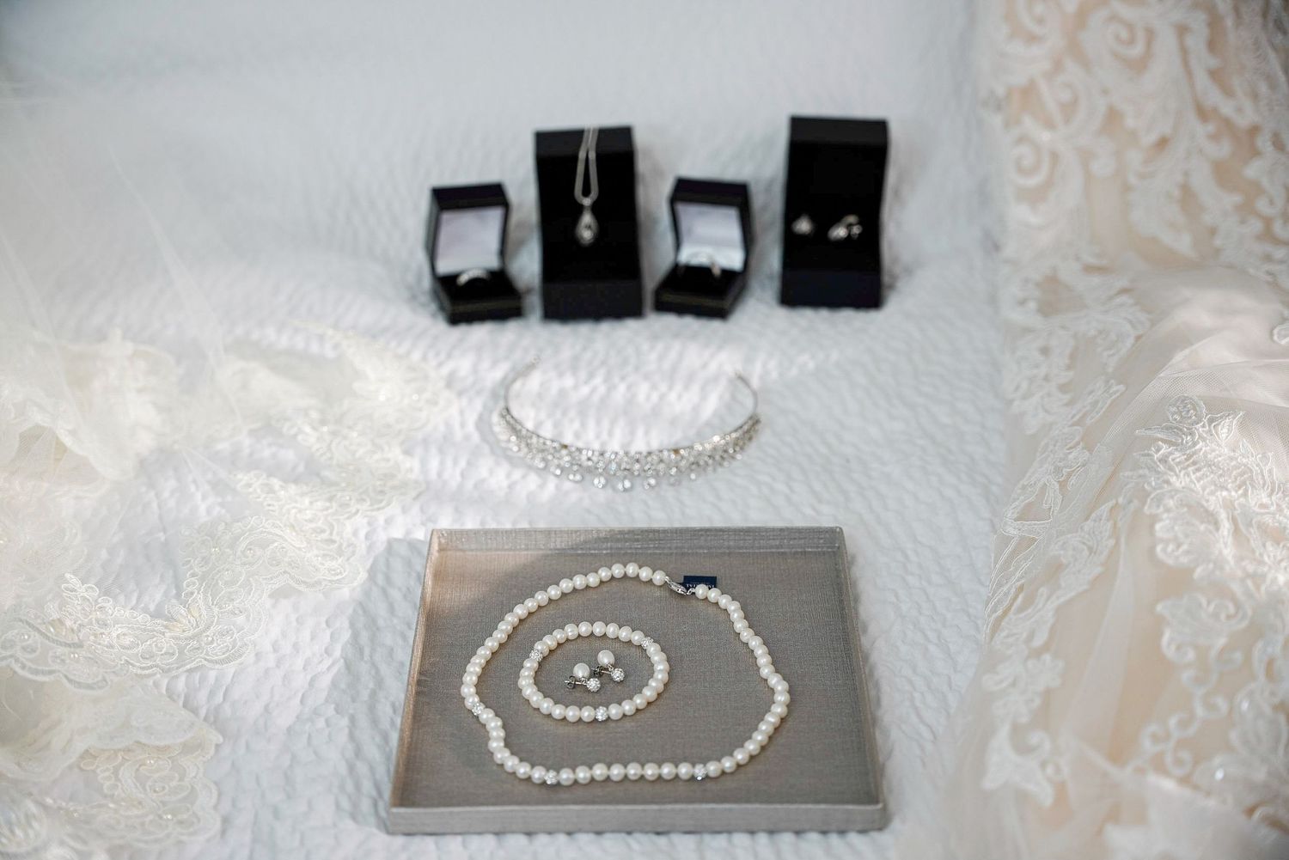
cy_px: 430
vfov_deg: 24.8
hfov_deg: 36.4
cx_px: 644
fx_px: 1959
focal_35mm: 55
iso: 100
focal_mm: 54.7
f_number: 2.8
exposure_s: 1/160
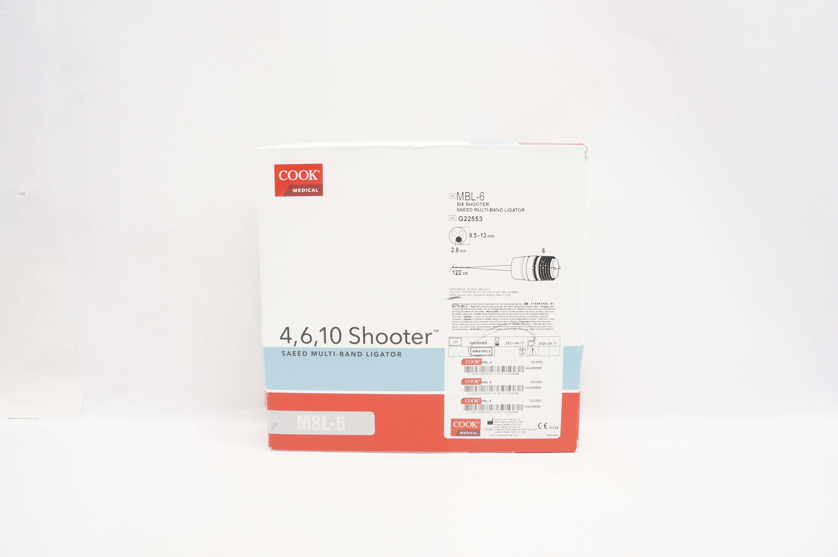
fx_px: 628
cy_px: 278
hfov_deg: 67.4
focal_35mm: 27
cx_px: 419
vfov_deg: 47.8
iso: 800
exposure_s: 1/40
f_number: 9
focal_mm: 18
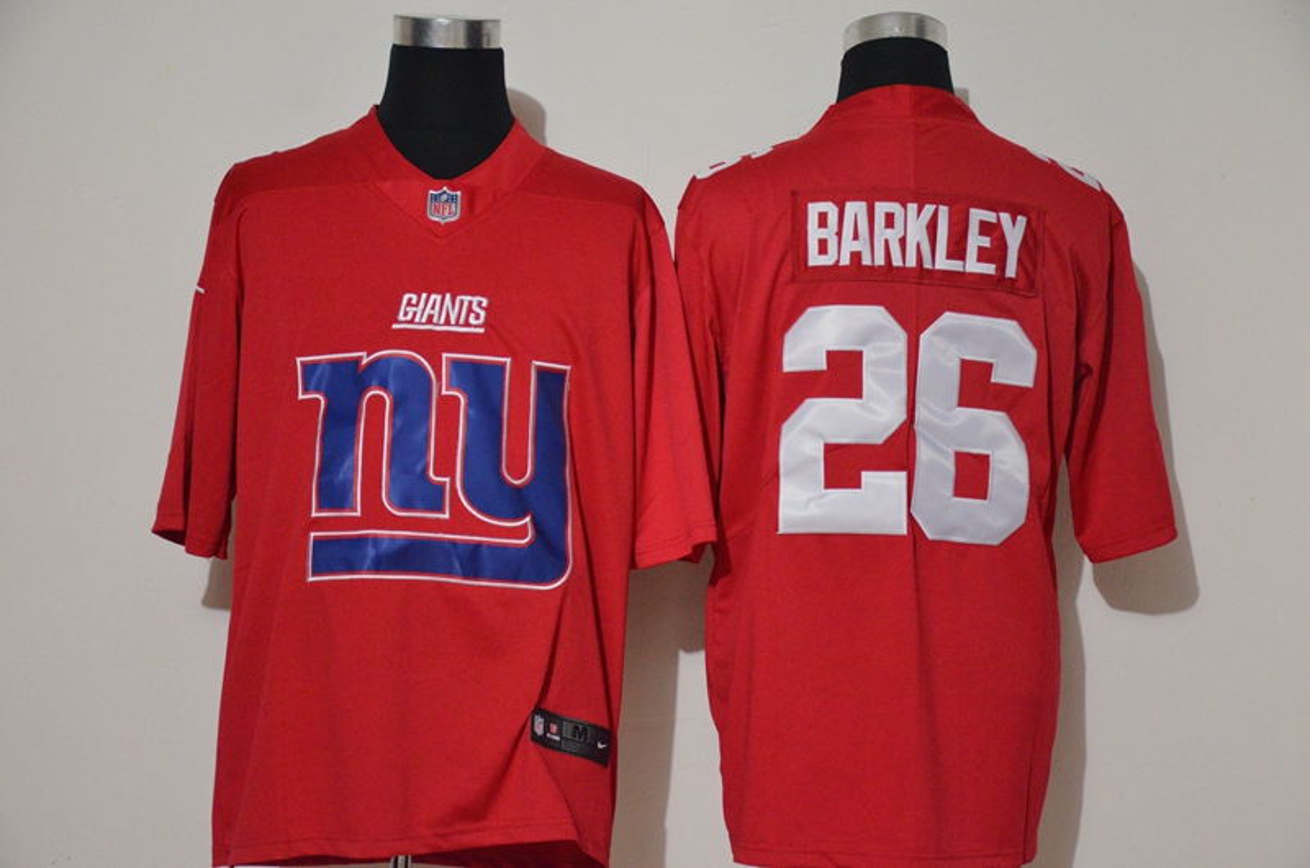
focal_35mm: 75
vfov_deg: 18.1
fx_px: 2724
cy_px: 434
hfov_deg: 27.0
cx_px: 655
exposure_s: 1/15
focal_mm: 50
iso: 4000
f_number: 4.8
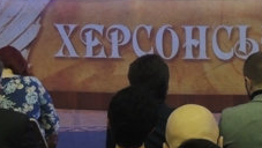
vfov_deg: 7.3
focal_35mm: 165
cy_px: -67
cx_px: 224
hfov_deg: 12.9
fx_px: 1147
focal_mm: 7.6
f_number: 3.4
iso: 500
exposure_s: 1/13
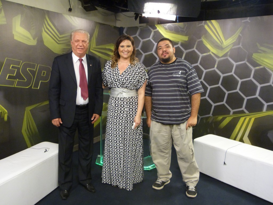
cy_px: 102
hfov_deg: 61.7
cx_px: 136
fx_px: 229
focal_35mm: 29
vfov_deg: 48.2
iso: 400
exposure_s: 1/40
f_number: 2.9
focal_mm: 5.1
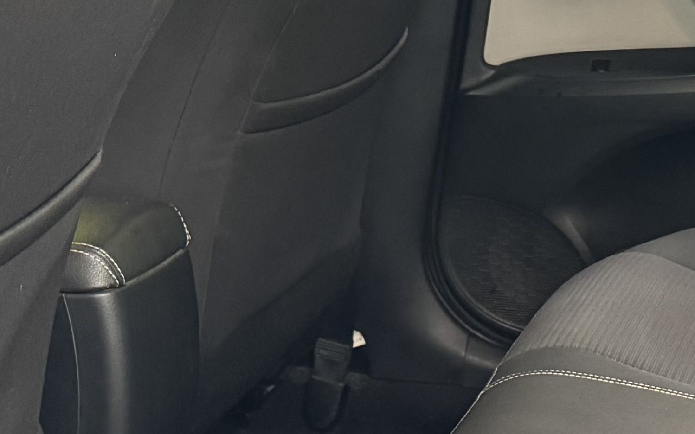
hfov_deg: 20.5
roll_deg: -4.9
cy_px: 134
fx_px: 1837
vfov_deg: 13.5
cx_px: 748
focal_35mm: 97
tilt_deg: -12.3
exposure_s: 1/33
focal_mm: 6.76
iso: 640
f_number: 1.78
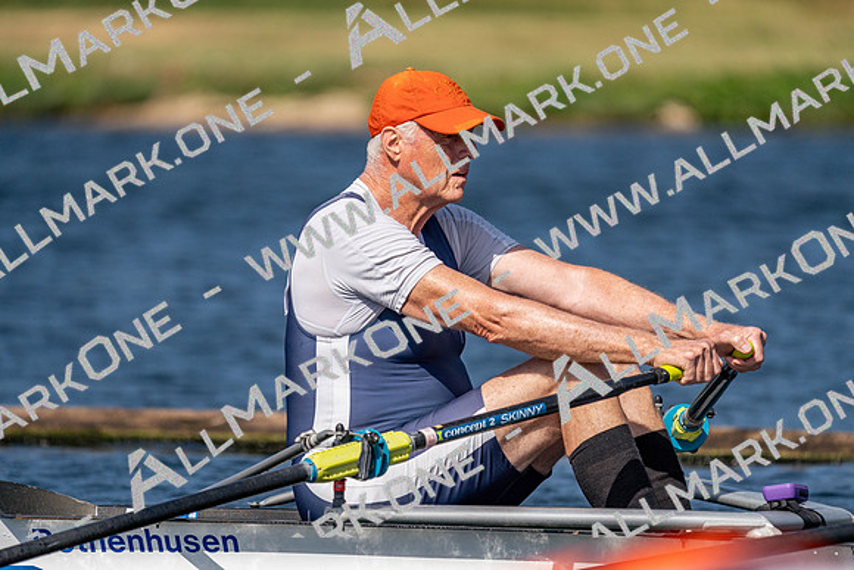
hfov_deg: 4.5
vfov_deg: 3.0
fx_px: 10891
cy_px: 285
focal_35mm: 459
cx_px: 427
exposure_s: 1/2000
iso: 200
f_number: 6.3
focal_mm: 459
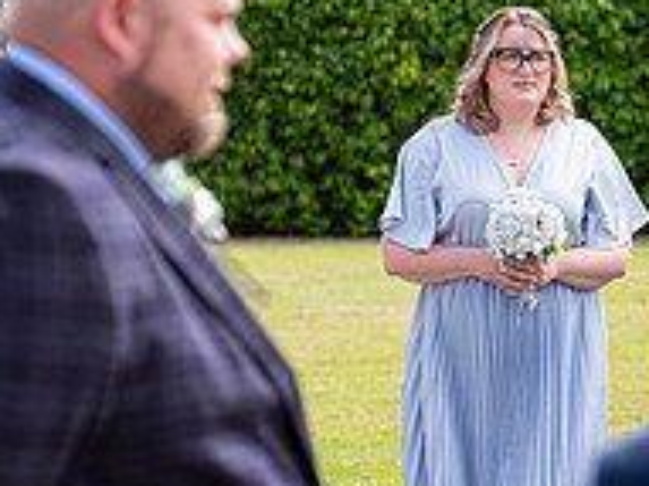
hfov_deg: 8.1
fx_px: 4553
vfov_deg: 6.1
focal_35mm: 243
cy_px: 78
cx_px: 506
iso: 200
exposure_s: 1/640
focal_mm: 71.5
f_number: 3.2
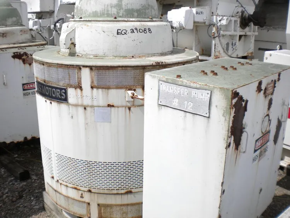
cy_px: 109
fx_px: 293
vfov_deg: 40.7
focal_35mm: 35
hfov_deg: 52.6
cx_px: 145
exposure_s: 1/1000
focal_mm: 6.3
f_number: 4.6
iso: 80
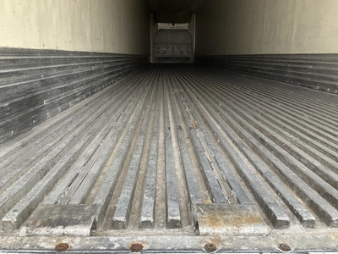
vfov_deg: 48.2
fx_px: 283
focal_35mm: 29
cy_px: 127
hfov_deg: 61.7
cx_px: 169
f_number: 1.8
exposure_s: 1/122
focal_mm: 3
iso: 50
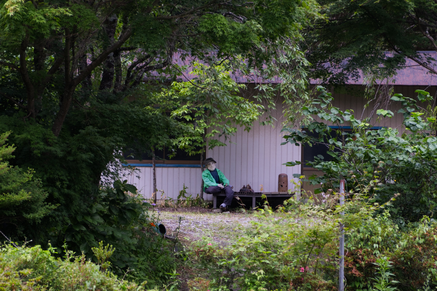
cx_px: 218
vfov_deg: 16.5
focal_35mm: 83
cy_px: 146
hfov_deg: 24.5
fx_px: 1007
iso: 320
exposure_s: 1/80
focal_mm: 55
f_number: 4
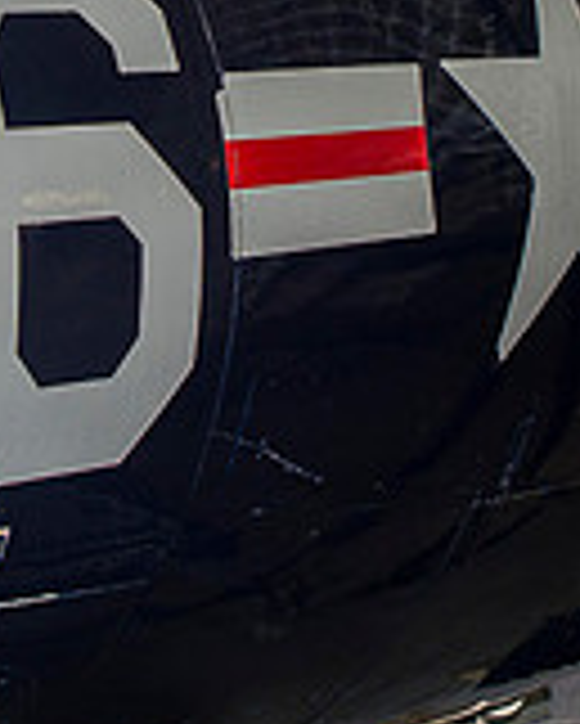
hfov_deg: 9.9
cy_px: -138
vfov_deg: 12.1
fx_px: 3344
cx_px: 162
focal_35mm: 156
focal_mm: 32
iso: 1000
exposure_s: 1/60
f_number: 5
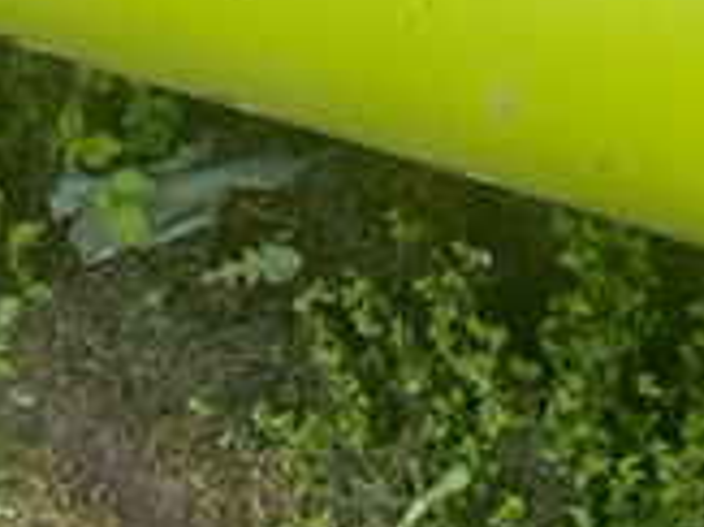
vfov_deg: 13.8
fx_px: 2073
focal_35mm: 102
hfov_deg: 19.0
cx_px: 121
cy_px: -207
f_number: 1.6
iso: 32
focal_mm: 4.2
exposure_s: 1/367
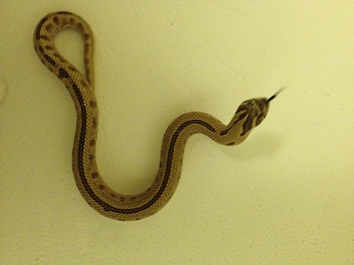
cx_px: 177
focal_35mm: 35
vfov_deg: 40.7
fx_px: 358
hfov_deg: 52.6
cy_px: 132
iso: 500
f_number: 2.4
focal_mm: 4.28
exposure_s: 1/15
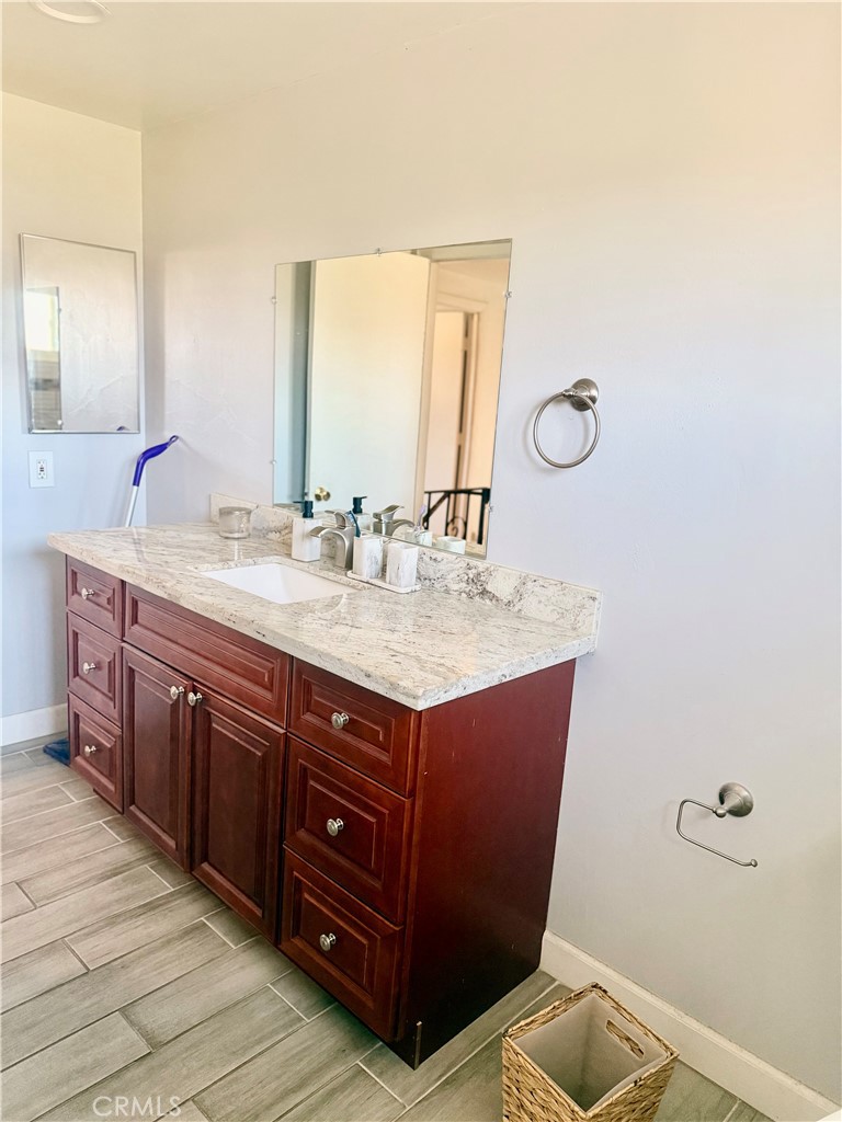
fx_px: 778
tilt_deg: -12.9
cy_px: 561
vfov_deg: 71.6
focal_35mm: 24
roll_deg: -4.6
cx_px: 421
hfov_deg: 56.8
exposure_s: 1/60
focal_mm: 6.76
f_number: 1.78
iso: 320
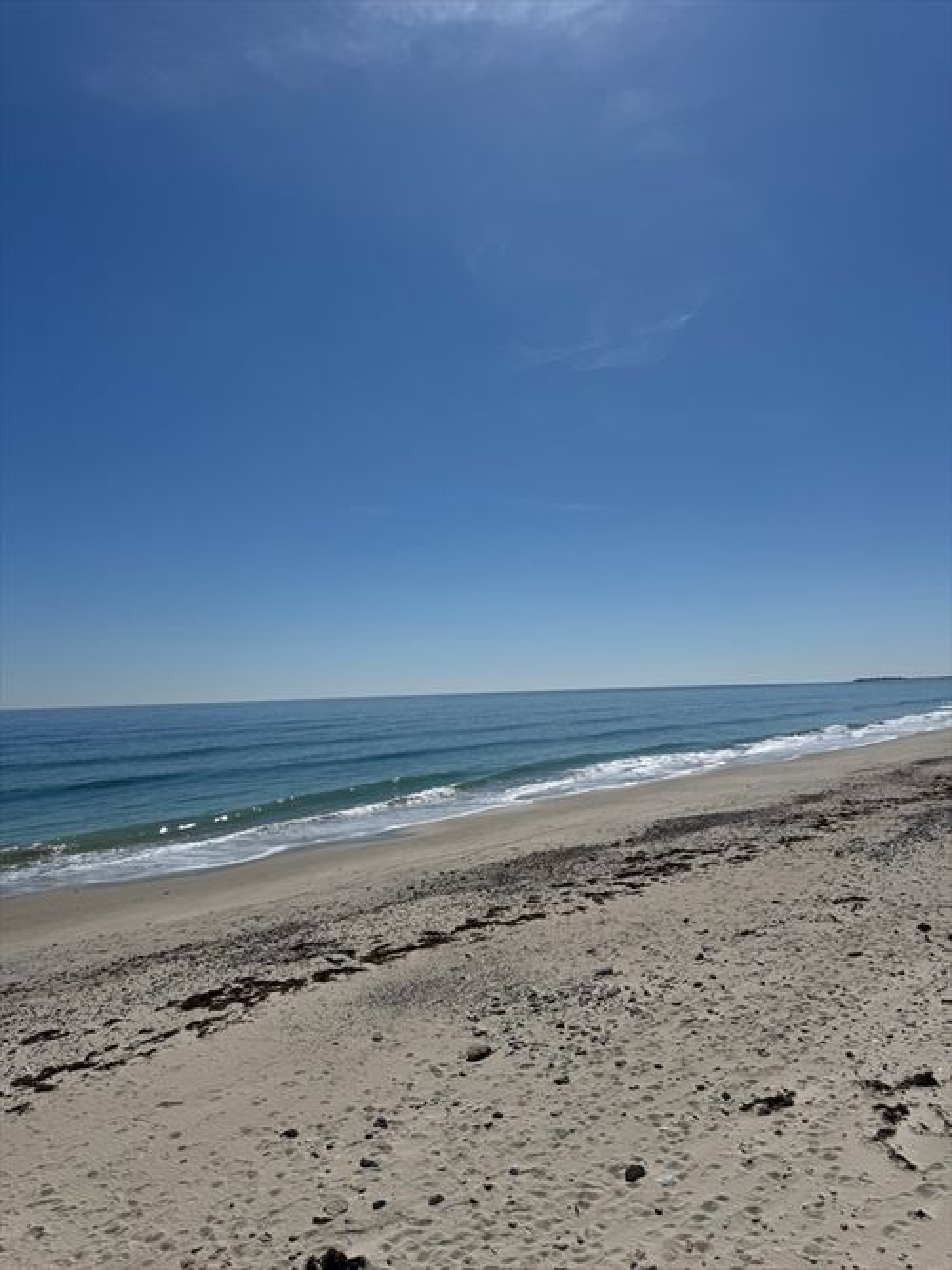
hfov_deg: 56.8
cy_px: 635
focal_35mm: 24
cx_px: 476
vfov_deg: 71.6
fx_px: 880
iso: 64
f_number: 1.78
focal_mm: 6.76
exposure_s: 1/12346
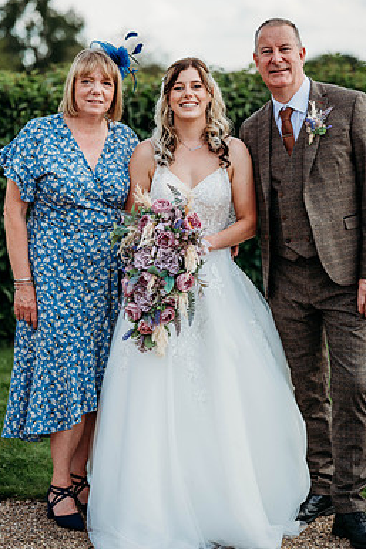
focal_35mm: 99
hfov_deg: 13.8
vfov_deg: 20.6
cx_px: 180
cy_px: 255
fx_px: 1511
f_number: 2.5
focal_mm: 85
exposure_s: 1/1600
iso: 100
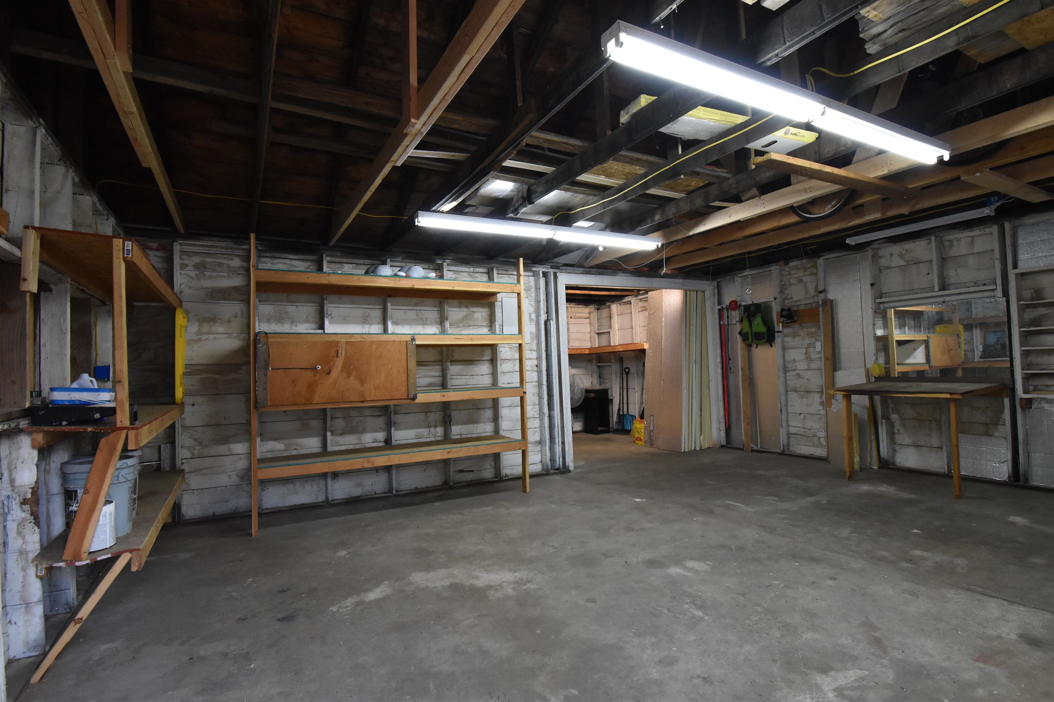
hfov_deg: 92.4
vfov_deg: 69.7
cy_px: 351
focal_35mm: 17
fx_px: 505
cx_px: 527
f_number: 8
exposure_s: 1/40
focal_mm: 11.5
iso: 1600
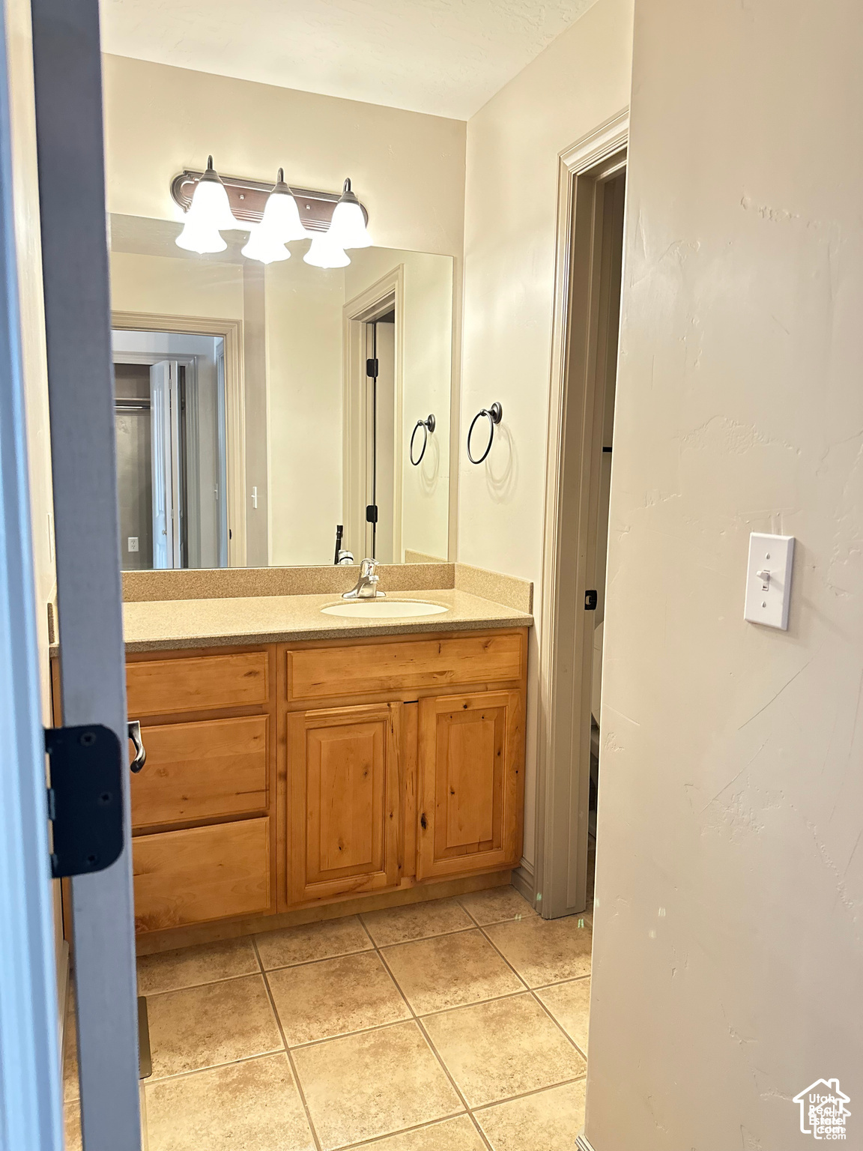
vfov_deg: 71.6
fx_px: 798
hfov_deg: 56.8
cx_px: 432
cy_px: 576
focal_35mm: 24
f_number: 1.78
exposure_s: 1/60
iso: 800
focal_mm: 6.86
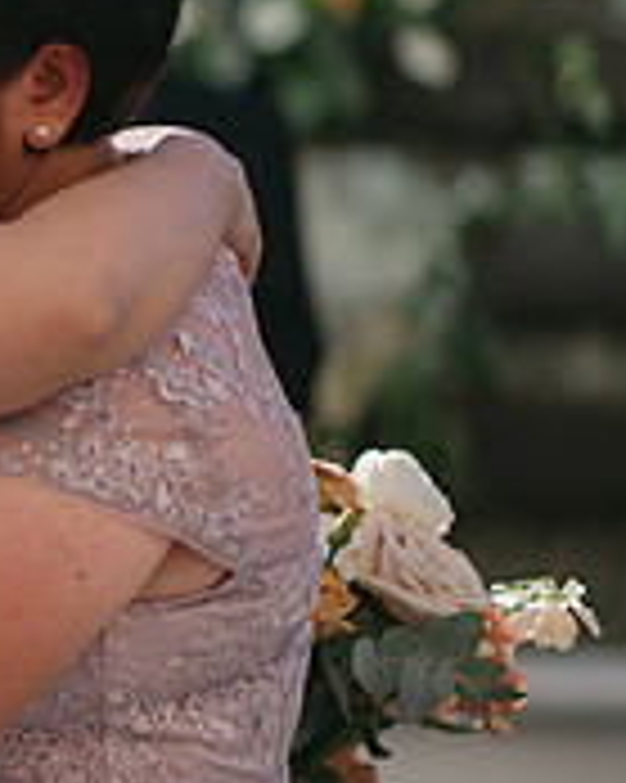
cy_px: 232
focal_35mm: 266
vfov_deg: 7.3
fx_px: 6166
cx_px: -617
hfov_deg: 5.7
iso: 64
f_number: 1.8
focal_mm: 85
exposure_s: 1/4000
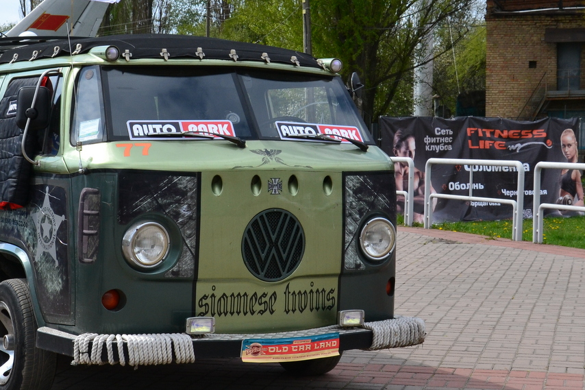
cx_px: 181
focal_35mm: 59
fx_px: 959
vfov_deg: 23.0
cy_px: 170
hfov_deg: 33.5
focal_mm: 28
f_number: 11
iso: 400
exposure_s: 1/400
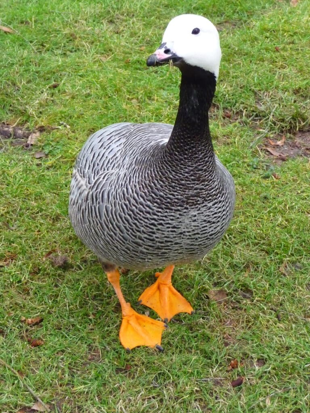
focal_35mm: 89
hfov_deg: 16.6
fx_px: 1063
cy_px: 206
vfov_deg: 22.0
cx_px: 155
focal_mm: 15.2
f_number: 4.7
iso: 800
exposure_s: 1/160
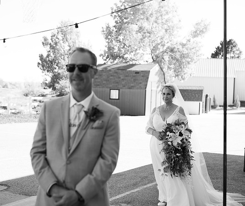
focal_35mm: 58
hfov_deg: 31.9
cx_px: 122
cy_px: 103
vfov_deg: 27.0
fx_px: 429
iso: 400
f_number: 2.8
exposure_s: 1/1250
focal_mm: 50
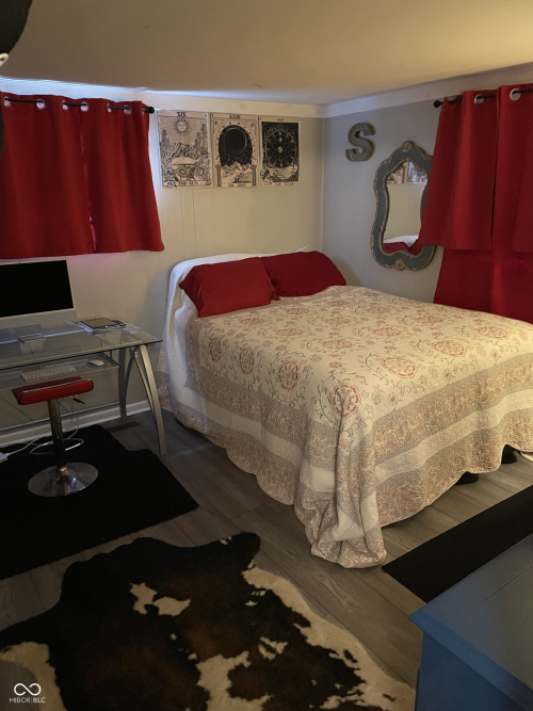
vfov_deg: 67.3
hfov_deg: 53.0
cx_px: 266
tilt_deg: -18.1
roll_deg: +1.6
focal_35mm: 26
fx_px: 534
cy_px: 356
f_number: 1.6
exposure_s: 1/30
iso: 800
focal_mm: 4.2
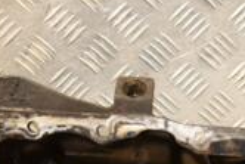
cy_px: 238
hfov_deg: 14.0
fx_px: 960
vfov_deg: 9.5
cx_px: 310
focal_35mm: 141
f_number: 5
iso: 800
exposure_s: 1/125
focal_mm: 26
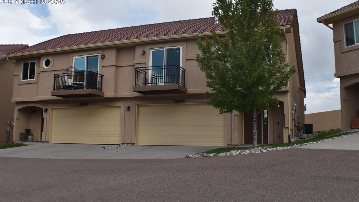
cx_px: 178
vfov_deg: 23.5
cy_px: 94
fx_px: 485
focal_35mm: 51
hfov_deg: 40.6
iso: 100
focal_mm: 32
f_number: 8
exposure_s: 1/200
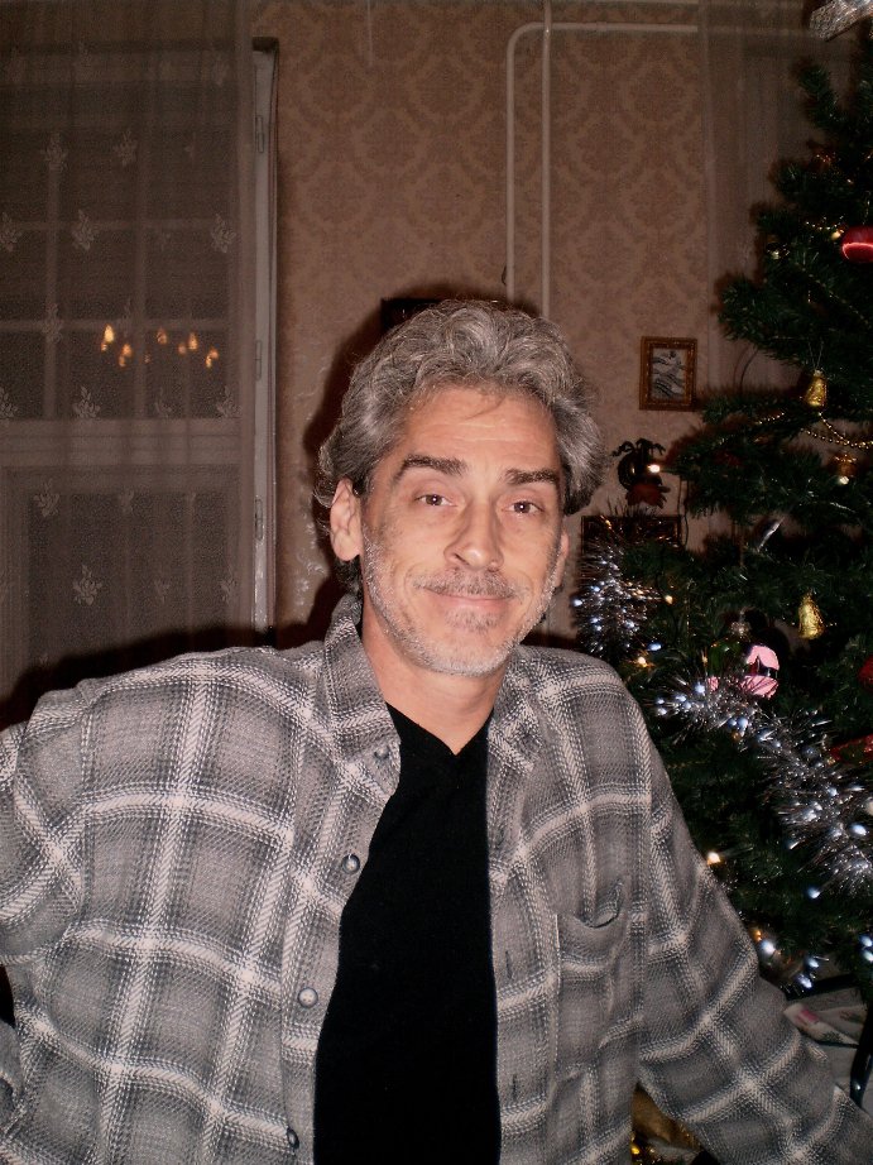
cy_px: 582
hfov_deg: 39.6
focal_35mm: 36
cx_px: 436
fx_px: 1211
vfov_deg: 51.4
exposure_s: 1/30
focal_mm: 6.3
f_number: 3.1
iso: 125
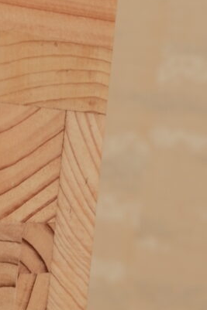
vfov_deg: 13.9
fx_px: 1269
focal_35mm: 147
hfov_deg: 9.3
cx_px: 26
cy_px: 225
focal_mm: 15
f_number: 4
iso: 160
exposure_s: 1/15
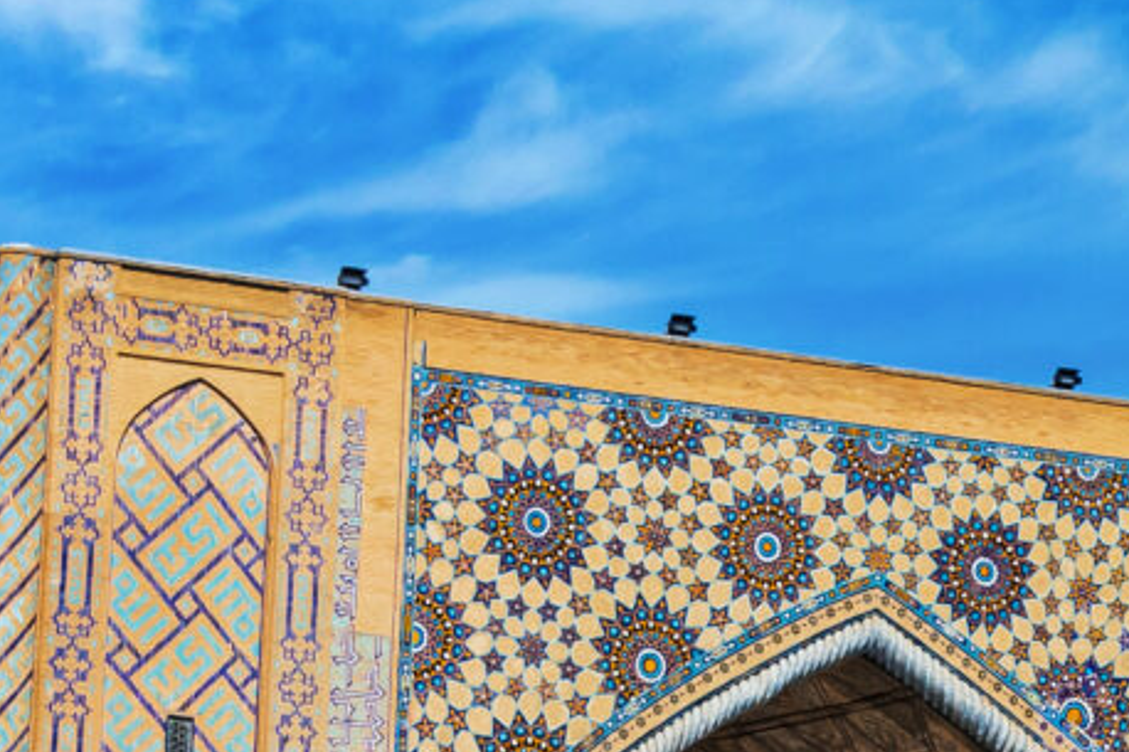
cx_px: 1832
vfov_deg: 5.8
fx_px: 7367
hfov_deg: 8.5
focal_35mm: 235
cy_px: 475
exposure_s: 1/500
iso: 200
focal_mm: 42
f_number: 10
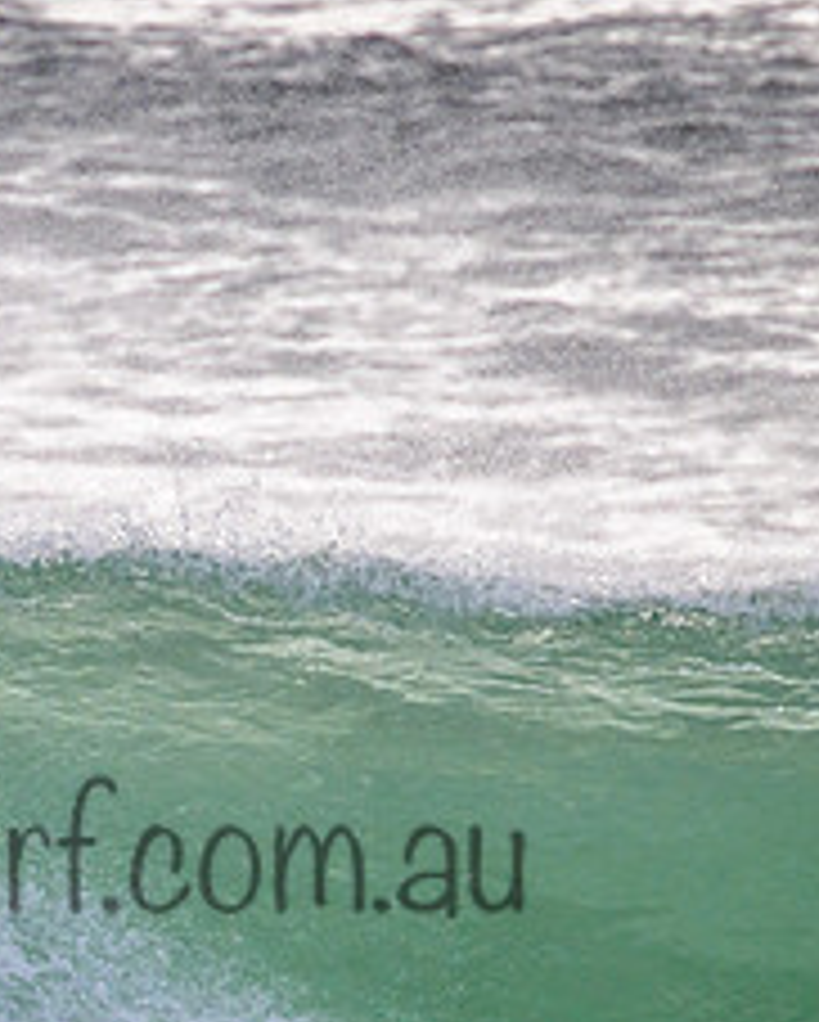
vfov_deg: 1.0
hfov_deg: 0.8
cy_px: 807
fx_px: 58126
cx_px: 47
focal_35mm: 1921
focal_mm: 800
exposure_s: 1/2000
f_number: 11
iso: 1250
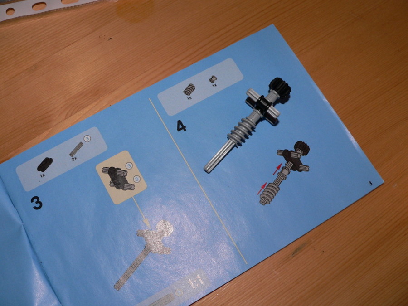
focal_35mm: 36
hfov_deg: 51.4
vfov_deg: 39.7
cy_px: 153
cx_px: 204
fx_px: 424
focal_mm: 6
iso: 100
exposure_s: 1/60
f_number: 4
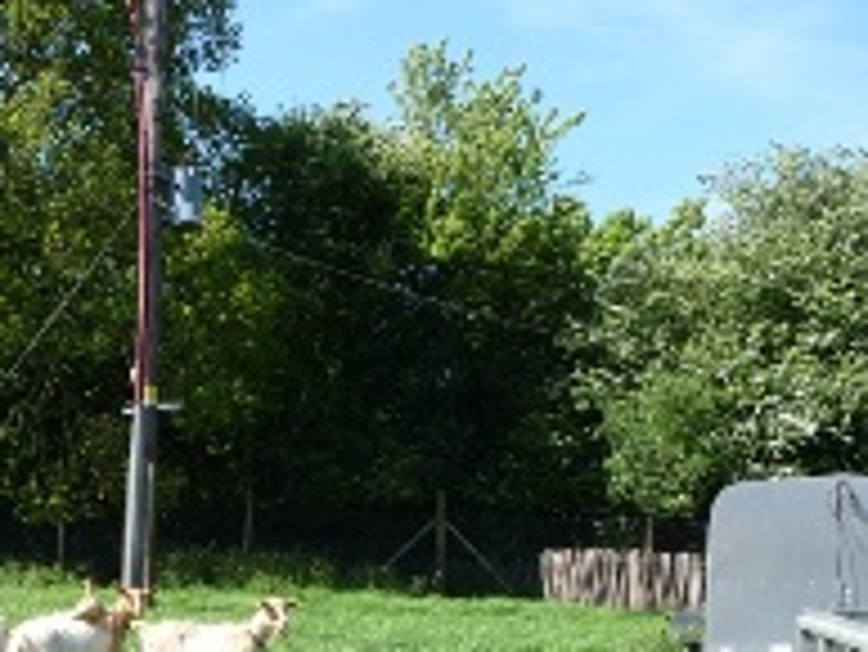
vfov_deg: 21.8
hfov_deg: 27.5
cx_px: -58
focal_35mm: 65
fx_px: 1631
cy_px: 648
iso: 100
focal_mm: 4.7
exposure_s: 1/500
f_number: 3.3
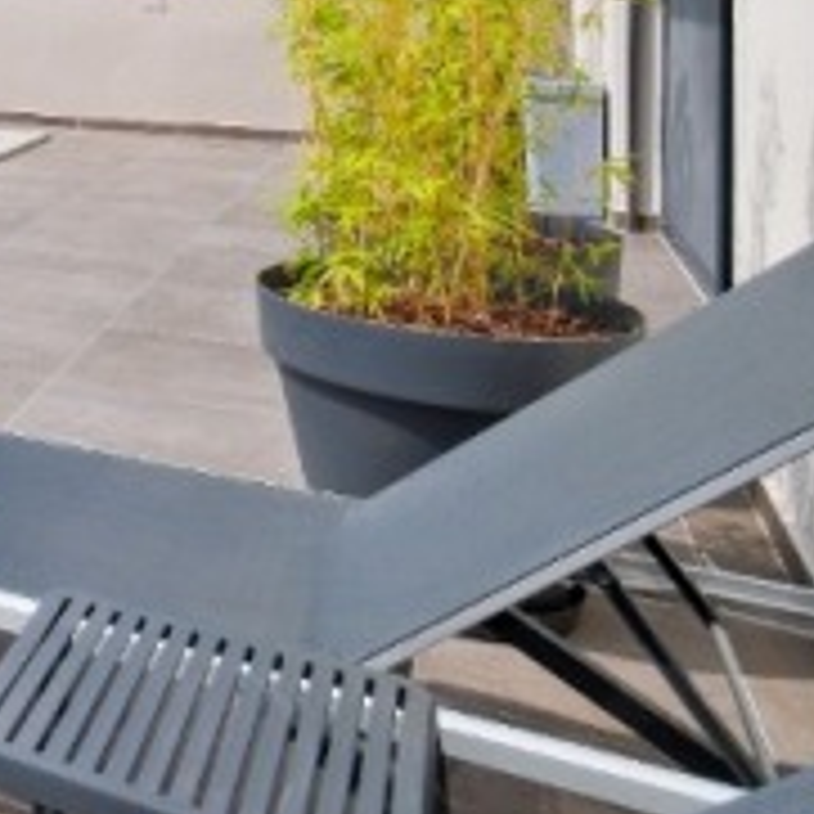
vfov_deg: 33.1
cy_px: -72
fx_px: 1197
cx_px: -423
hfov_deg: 26.5
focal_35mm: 45
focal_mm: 8
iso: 125
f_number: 9
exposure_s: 1/320
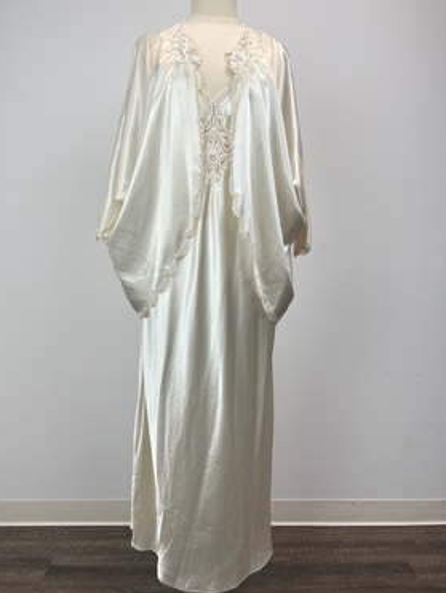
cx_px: 208
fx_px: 480
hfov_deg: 49.8
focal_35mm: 28
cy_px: 294
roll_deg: +0.9
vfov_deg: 63.4
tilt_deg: -4.7
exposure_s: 1/266
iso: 50
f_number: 1.6
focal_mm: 5.1
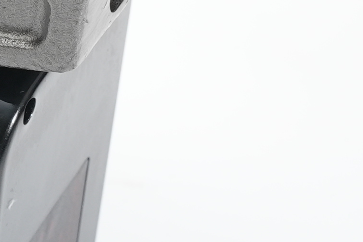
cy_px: -321
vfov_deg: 6.0
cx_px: -584
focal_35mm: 220
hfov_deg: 8.4
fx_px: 2222
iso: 500
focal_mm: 39.4
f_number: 9
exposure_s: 1/100
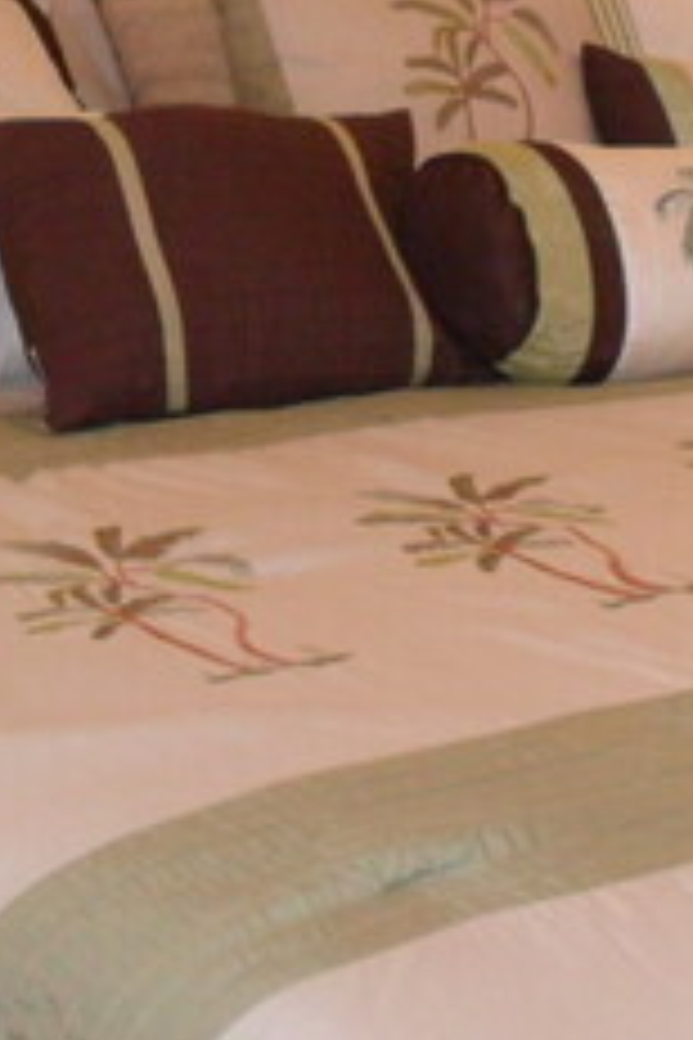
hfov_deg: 12.9
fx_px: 3032
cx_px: 650
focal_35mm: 105
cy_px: 257
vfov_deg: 19.3
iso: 200
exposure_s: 1/45
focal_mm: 6.3
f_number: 3
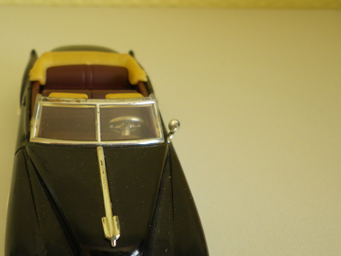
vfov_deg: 32.2
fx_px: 433
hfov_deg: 42.0
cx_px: 96
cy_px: 198
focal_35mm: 44
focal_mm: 4.9
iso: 100
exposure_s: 1/60
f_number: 2.6
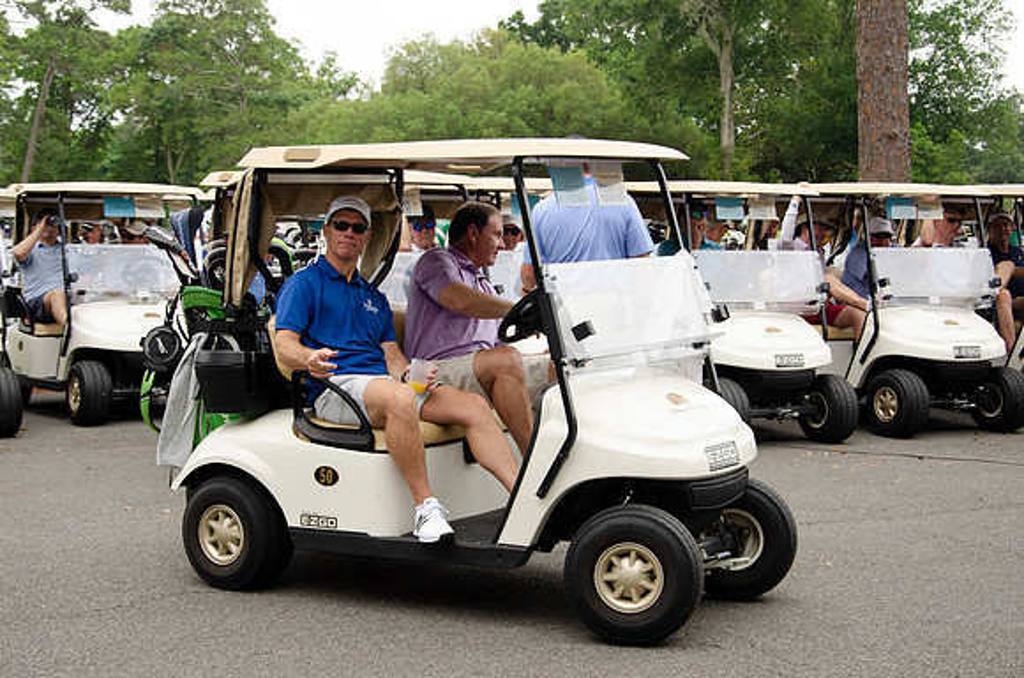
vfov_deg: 22.5
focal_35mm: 60
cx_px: 512
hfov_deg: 33.5
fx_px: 1703
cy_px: 339
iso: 400
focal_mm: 40
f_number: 7.1
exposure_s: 1/500
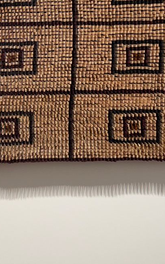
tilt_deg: -2.3
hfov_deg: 20.4
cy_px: 38
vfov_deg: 31.7
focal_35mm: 62
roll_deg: -0.2
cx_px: 11
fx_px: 447
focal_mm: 6.76
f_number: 1.78
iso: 80
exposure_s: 1/120
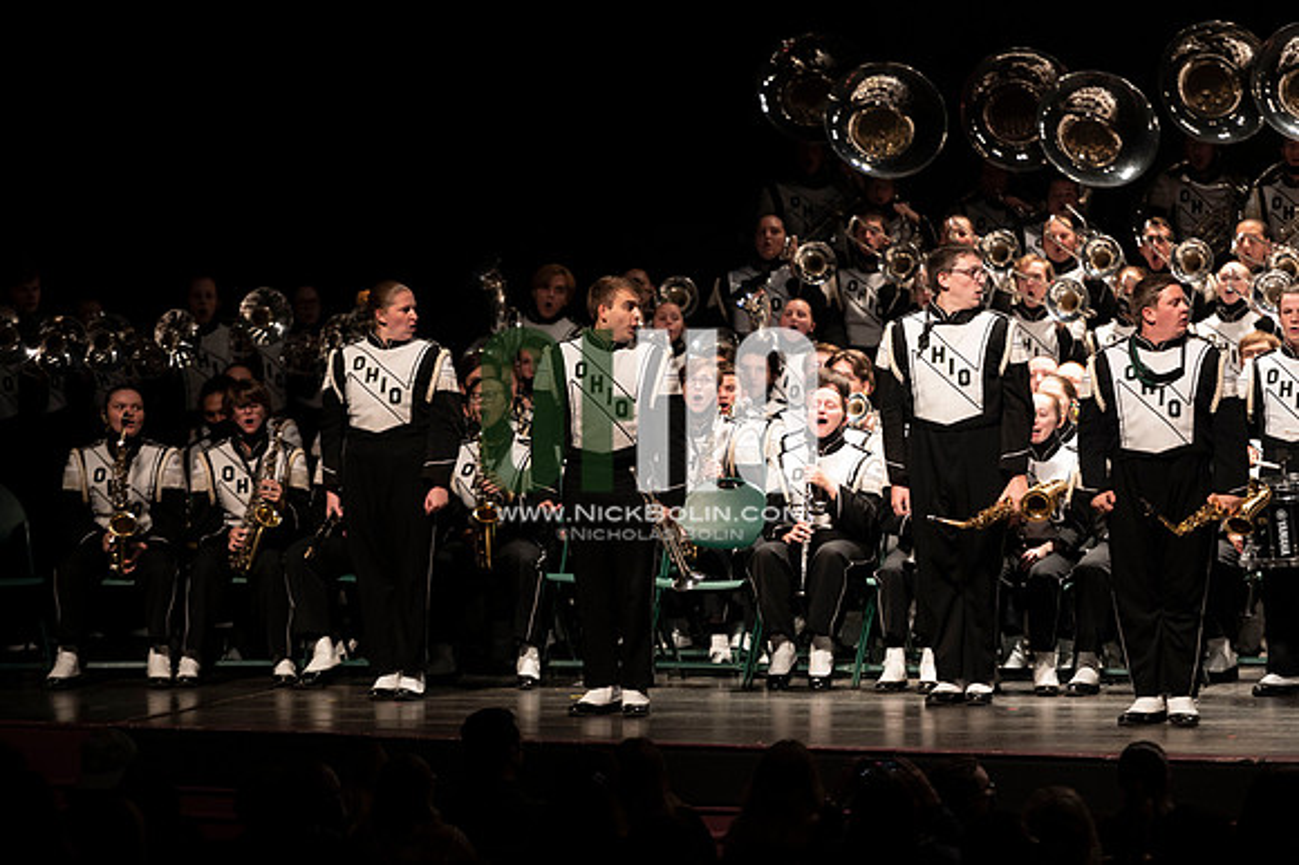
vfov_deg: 7.2
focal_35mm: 190
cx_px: 650
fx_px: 6852
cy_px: 432
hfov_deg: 10.8
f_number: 2.8
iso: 2500
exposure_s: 1/500
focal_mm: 190
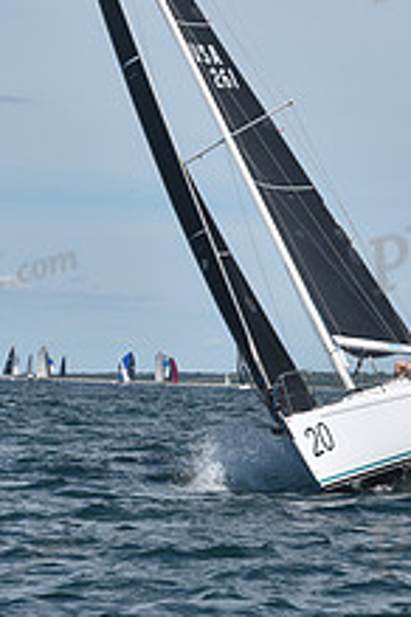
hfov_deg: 6.5
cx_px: 224
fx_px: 3630
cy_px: 116
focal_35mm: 212
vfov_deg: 9.7
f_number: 11
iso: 250
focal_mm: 80
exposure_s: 1/800
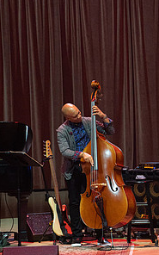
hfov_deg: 3.2
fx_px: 2822
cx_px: 223
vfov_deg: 5.2
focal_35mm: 407
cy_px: 164
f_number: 5.6
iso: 2500
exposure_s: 1/250
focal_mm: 200
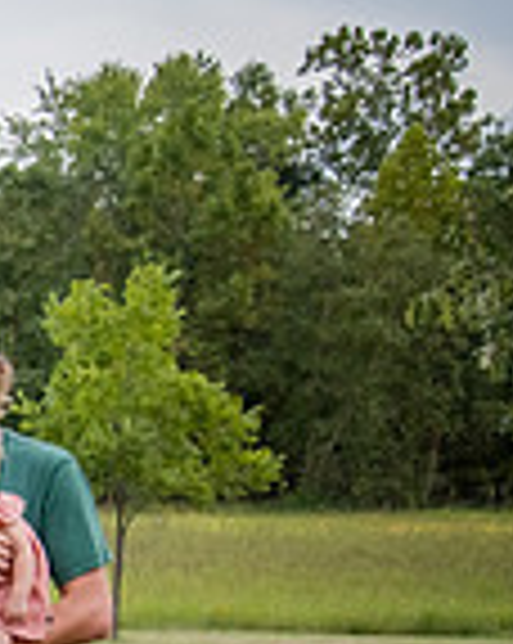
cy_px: 718
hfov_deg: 9.6
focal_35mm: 145
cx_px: -657
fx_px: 2758
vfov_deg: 13.0
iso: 400
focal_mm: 38
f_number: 5.6
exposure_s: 1/500
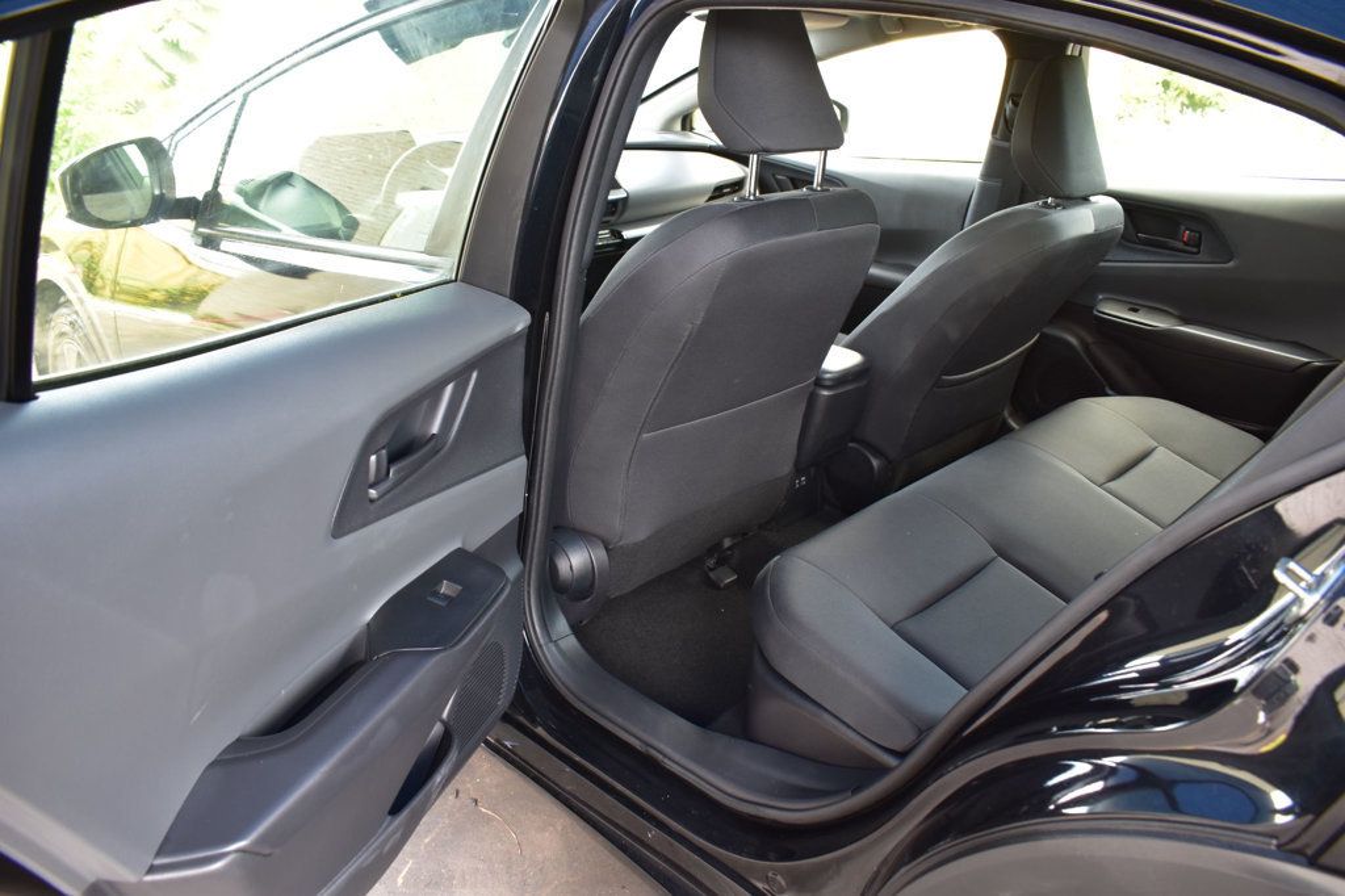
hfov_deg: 67.4
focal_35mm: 27
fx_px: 1008
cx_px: 672
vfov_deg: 47.9
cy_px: 448
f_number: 6.3
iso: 400
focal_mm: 18
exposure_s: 1/20
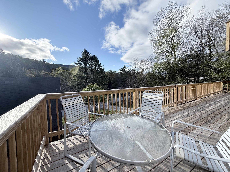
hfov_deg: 102.1
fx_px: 93
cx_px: 115
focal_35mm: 14
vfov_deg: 85.7
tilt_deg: -3.2
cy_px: 86
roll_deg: +1.3
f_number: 2.2
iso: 64
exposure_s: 1/1259
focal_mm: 2.22
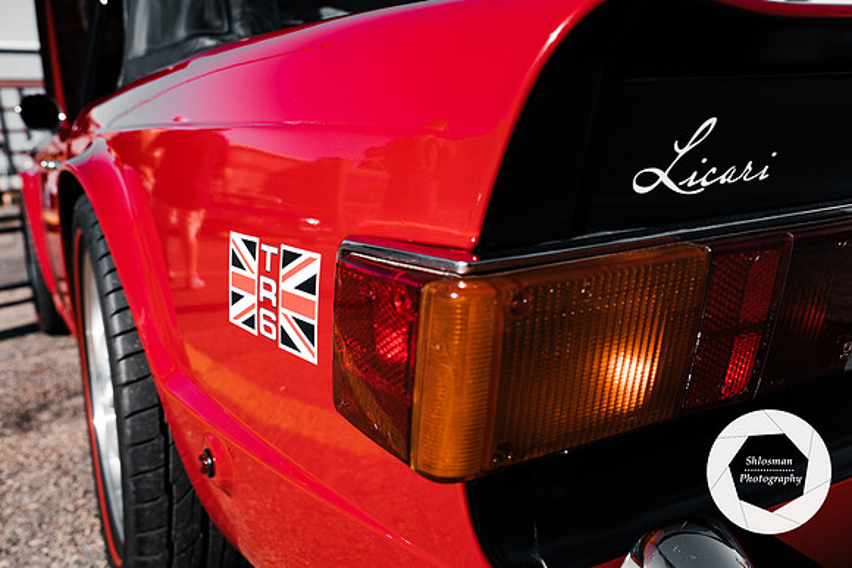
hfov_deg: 63.6
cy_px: 284
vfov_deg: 45.0
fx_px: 686
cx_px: 426
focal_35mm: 29
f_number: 7.1
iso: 160
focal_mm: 29
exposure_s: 1/320
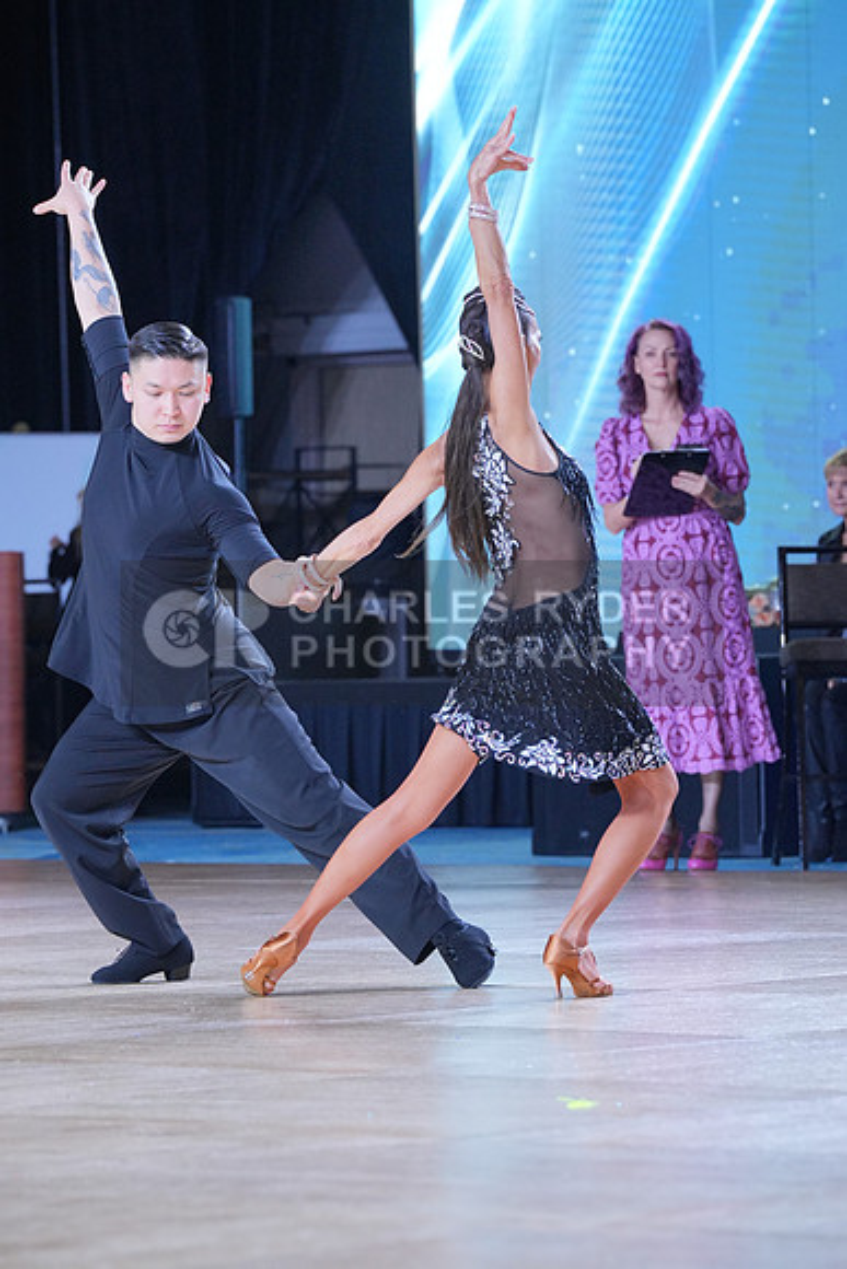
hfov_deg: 6.9
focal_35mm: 200
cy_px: 634
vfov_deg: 10.3
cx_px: 424
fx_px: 7054
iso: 2500
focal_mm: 200
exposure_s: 1/400
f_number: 6.3
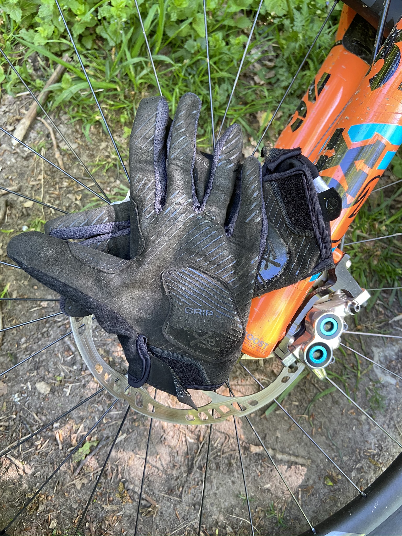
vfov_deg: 67.3
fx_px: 403
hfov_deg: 53.1
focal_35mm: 26
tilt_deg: -70.9
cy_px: 268
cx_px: 201
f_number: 1.8
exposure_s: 1/60
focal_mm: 4.25
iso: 200
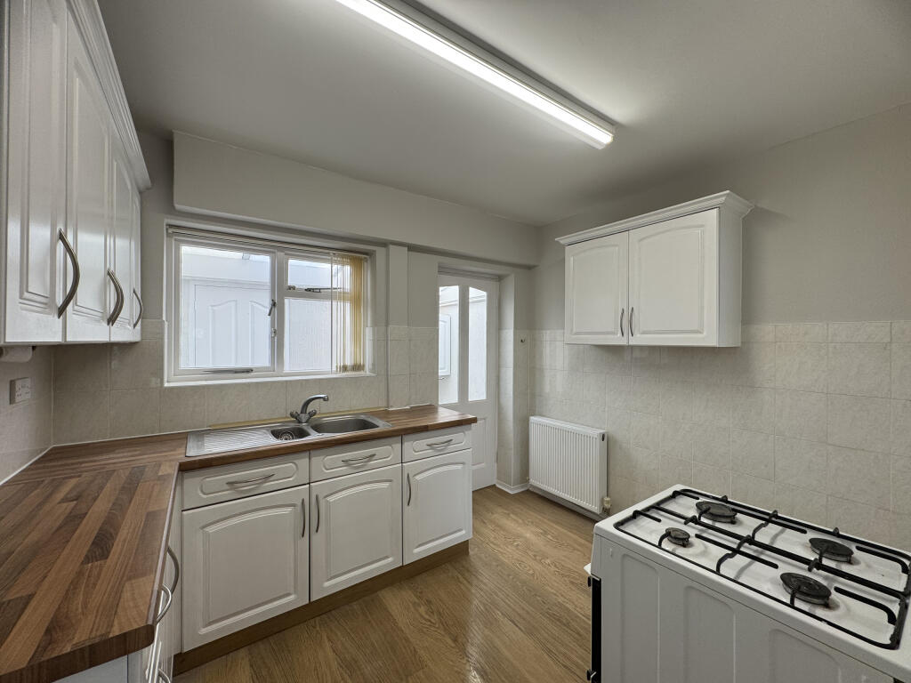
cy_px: 342
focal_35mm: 14
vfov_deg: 85.7
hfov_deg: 102.1
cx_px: 456
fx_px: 368
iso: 40
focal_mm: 2.22
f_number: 2.2
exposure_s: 1/100
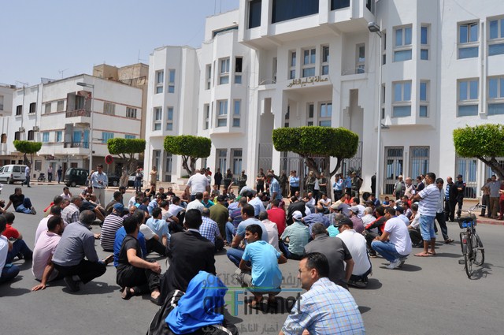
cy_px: 168
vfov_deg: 47.8
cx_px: 252
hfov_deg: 67.4
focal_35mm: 27
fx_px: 378
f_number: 10
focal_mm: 18
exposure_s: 1/400
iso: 200
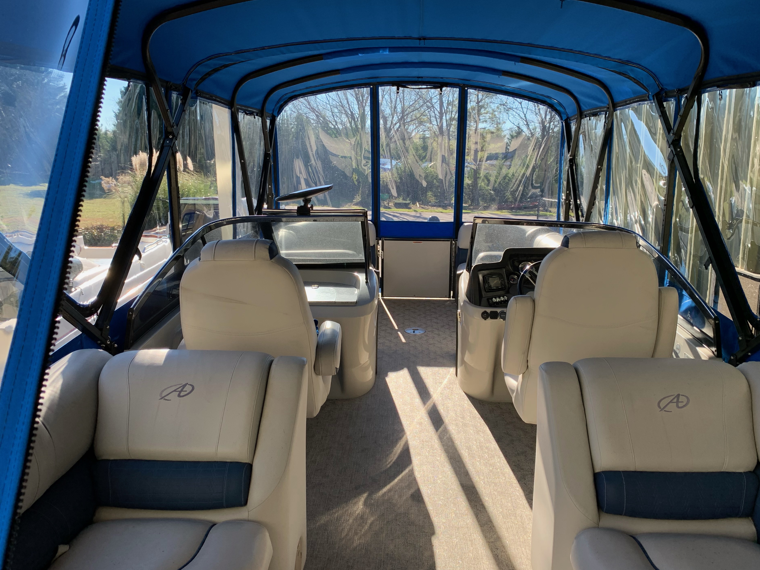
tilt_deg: -9.6
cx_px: 401
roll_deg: +0.1
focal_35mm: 28
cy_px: 276
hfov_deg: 63.4
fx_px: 615
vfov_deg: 49.7
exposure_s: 1/404
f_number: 1.8
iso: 25
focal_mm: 4.25
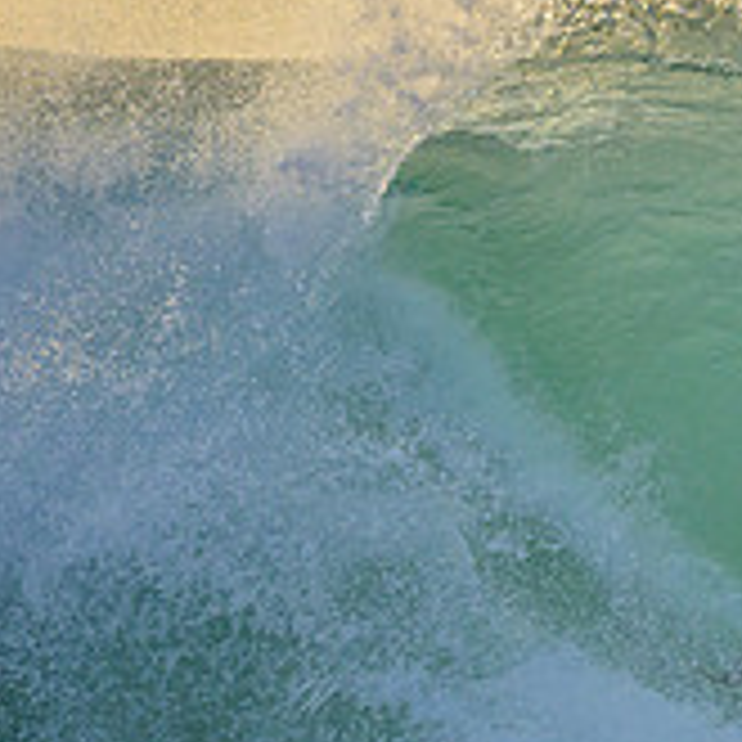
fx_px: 57960
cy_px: 600
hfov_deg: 0.7
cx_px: 1291
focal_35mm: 2390
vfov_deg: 0.7
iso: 1100
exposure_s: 1/2000
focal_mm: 800
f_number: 6.3
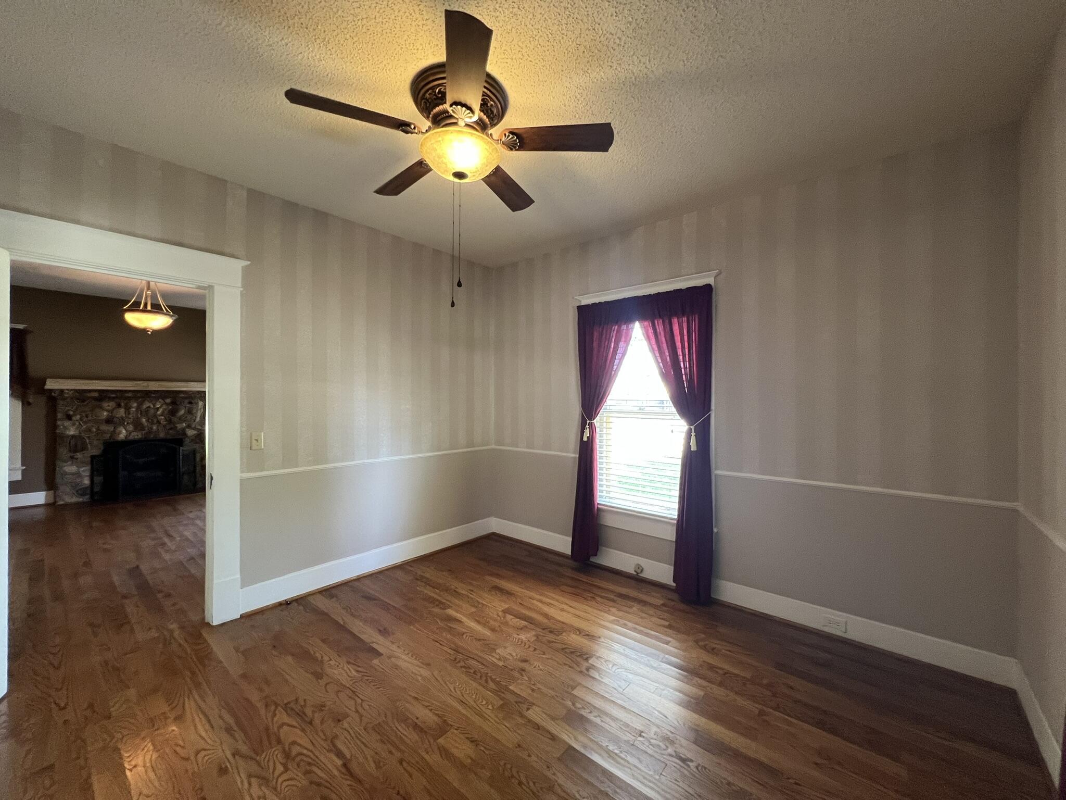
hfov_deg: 106.2
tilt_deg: -1.1
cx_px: 533
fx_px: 400
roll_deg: -0.6
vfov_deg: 89.9
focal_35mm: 13
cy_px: 400
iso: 250
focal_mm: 1.57
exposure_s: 1/60
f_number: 1.8
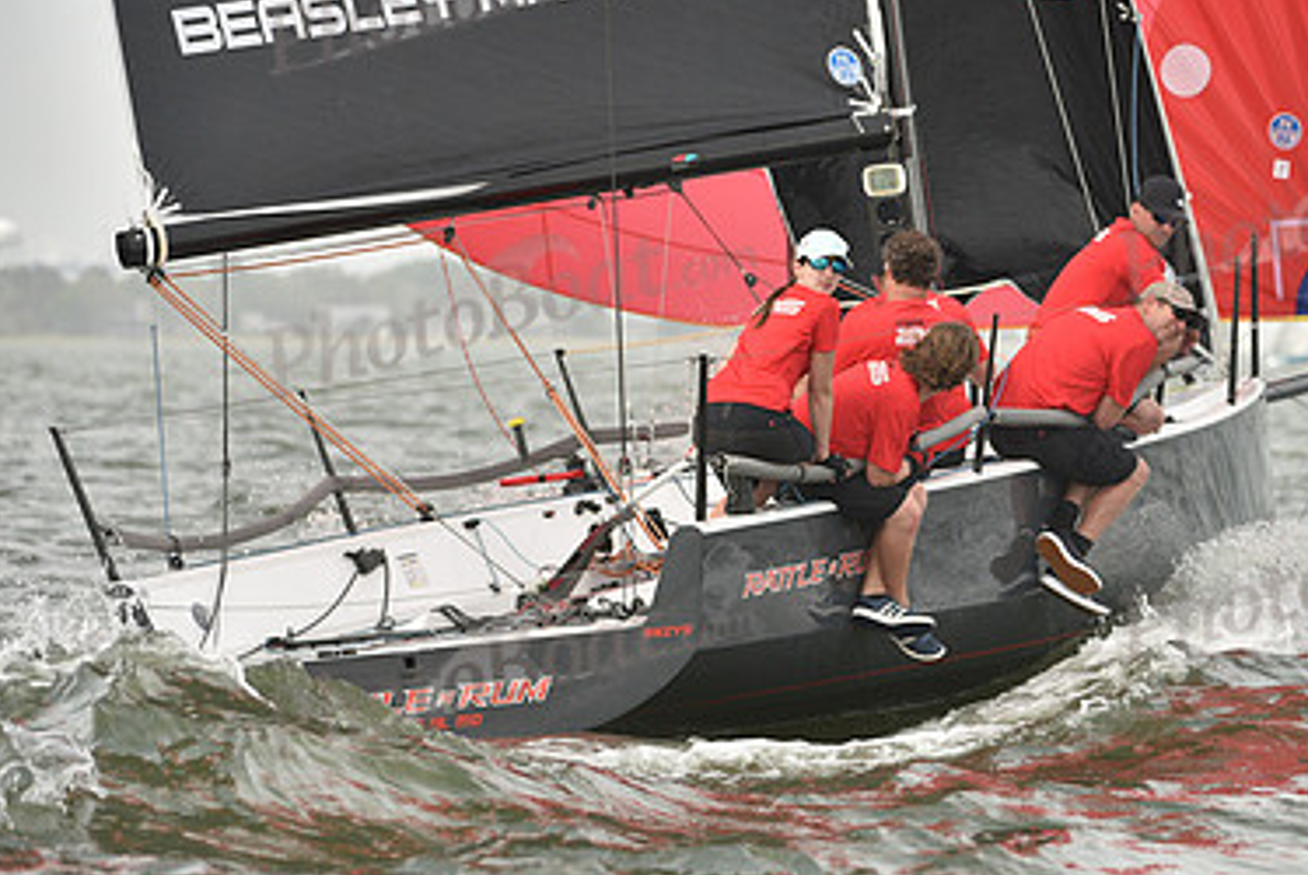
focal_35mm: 310
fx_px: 11272
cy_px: 439
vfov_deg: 4.4
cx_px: 941
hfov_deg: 6.6
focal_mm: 200
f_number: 4.5
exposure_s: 1/1250
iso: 320
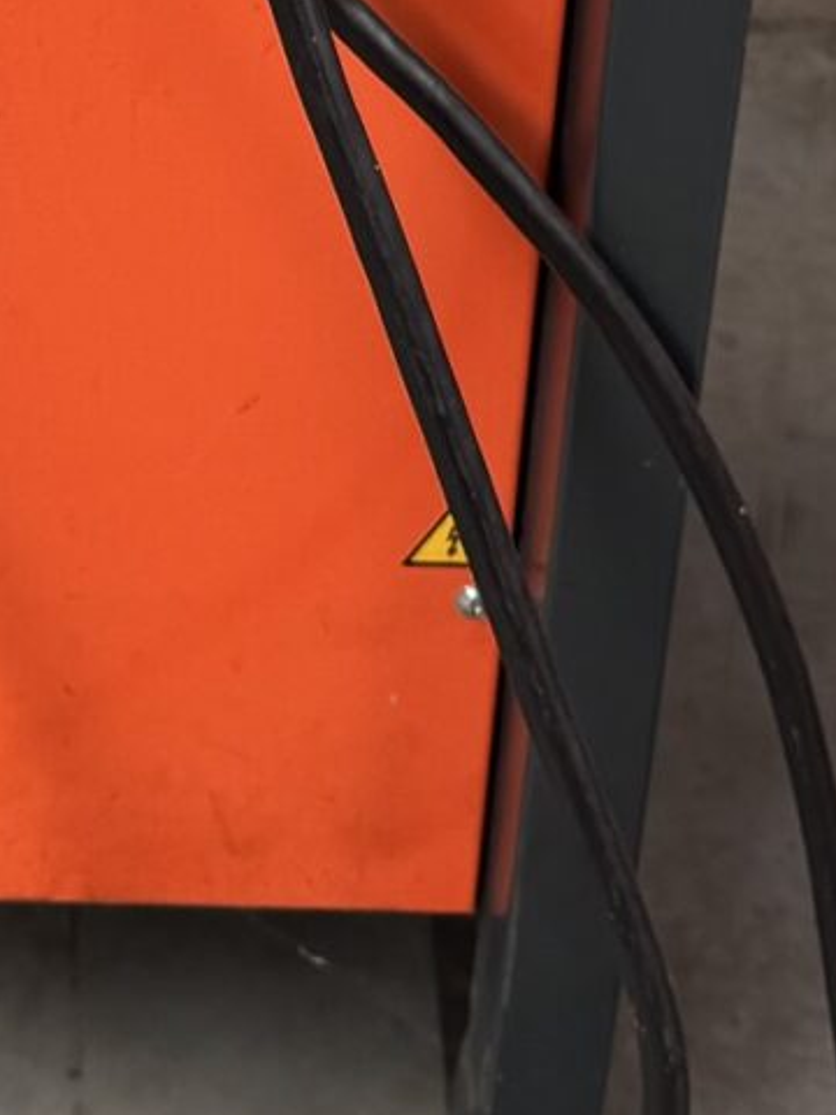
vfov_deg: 14.4
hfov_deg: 11.2
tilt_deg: -28.3
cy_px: -567
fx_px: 4122
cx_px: -390
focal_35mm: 128
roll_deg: +1.6
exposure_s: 1/121
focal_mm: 6.76
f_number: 1.78
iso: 64
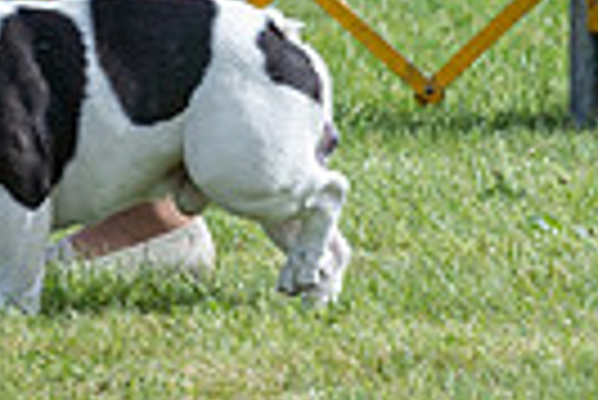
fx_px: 14833
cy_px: -546
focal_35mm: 892
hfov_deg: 2.3
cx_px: -351
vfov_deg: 1.5
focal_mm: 148
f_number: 5.6
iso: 250
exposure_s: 1/1250
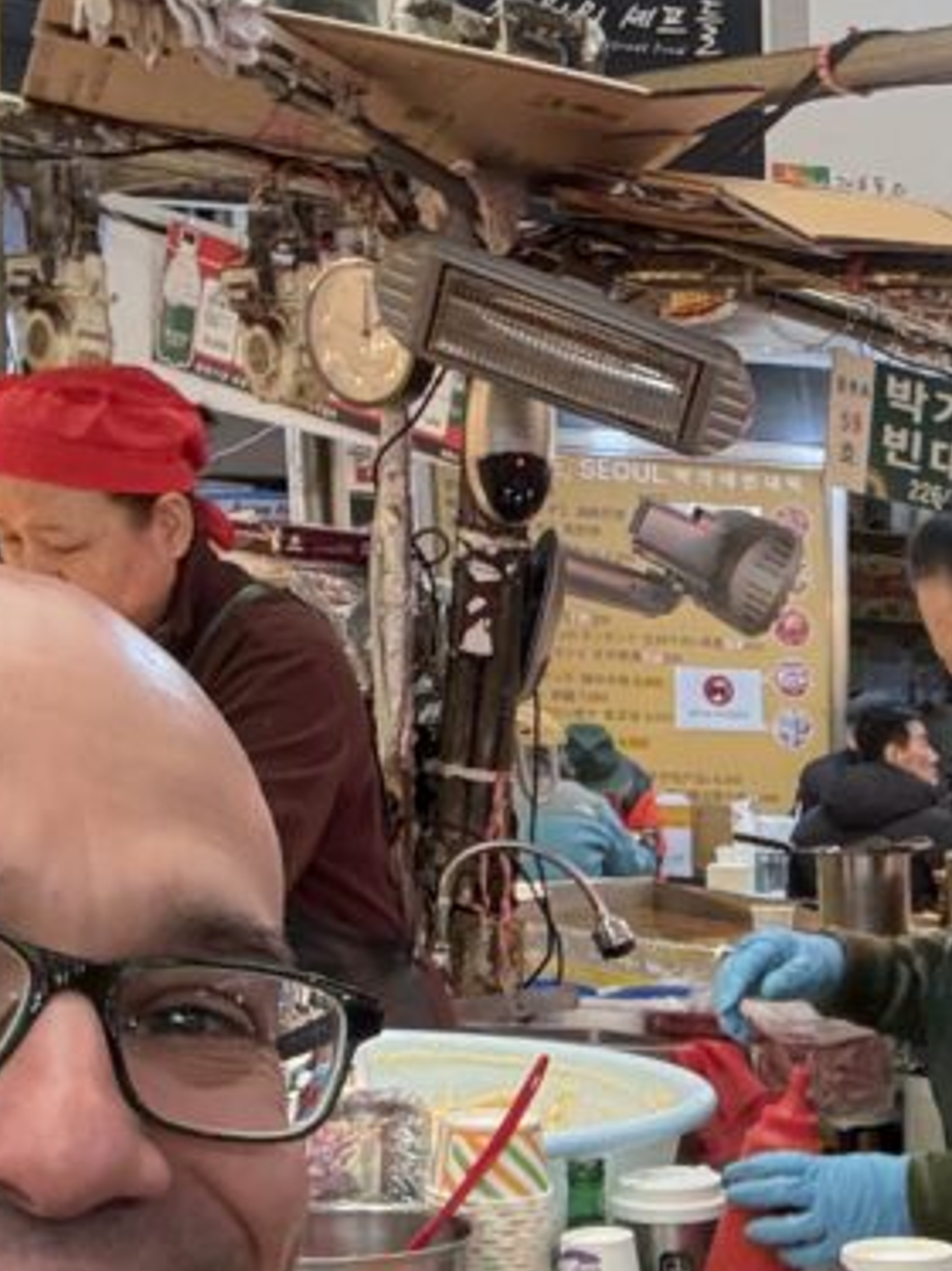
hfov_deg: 21.0
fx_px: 2313
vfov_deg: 29.1
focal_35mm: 63
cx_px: 1255
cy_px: 1217
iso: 100
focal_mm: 2.69
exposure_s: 1/60
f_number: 1.9
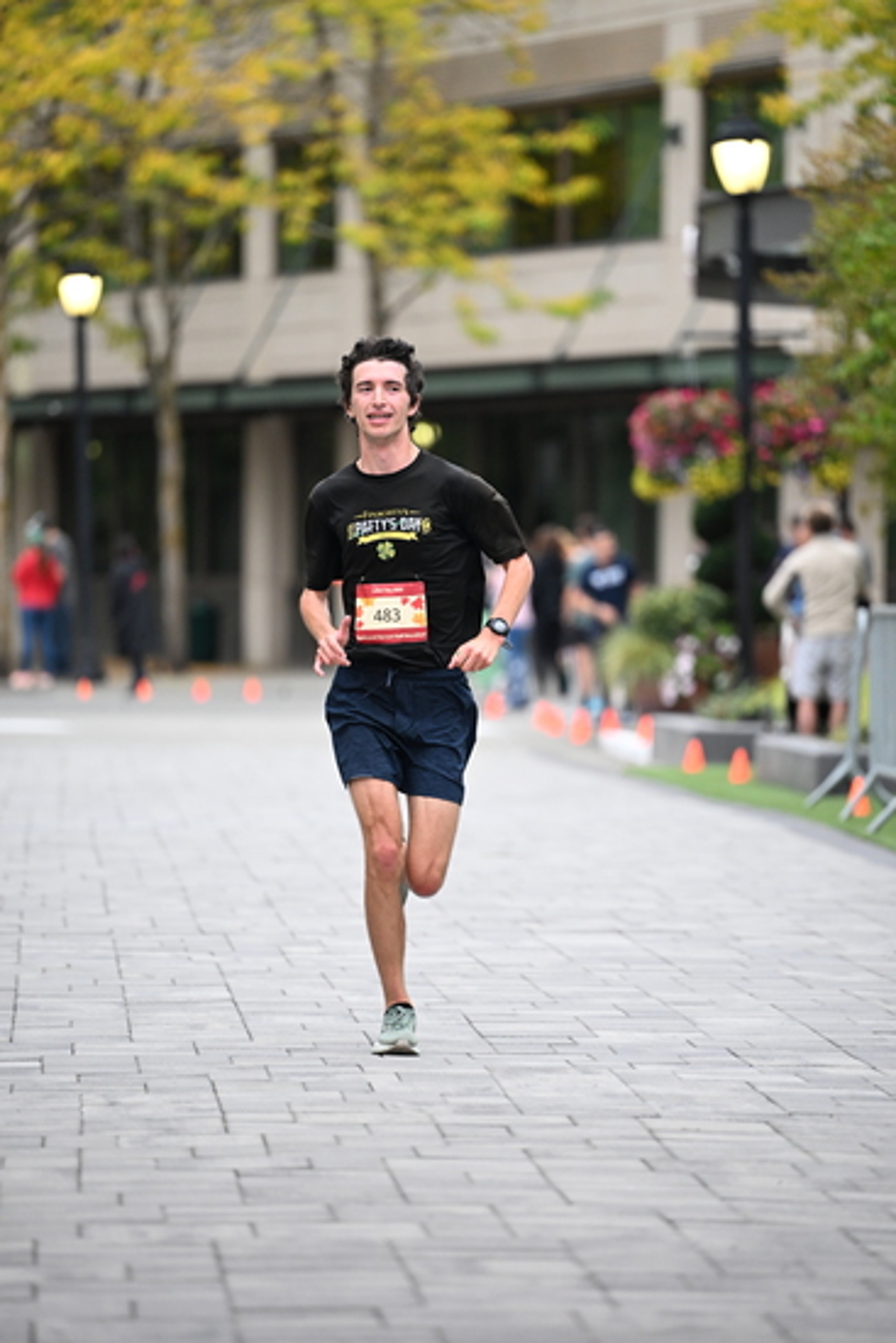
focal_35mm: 190
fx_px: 7088
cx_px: 448
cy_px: 672
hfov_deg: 7.2
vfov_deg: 10.8
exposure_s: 1/1000
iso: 1600
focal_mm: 190
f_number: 2.8
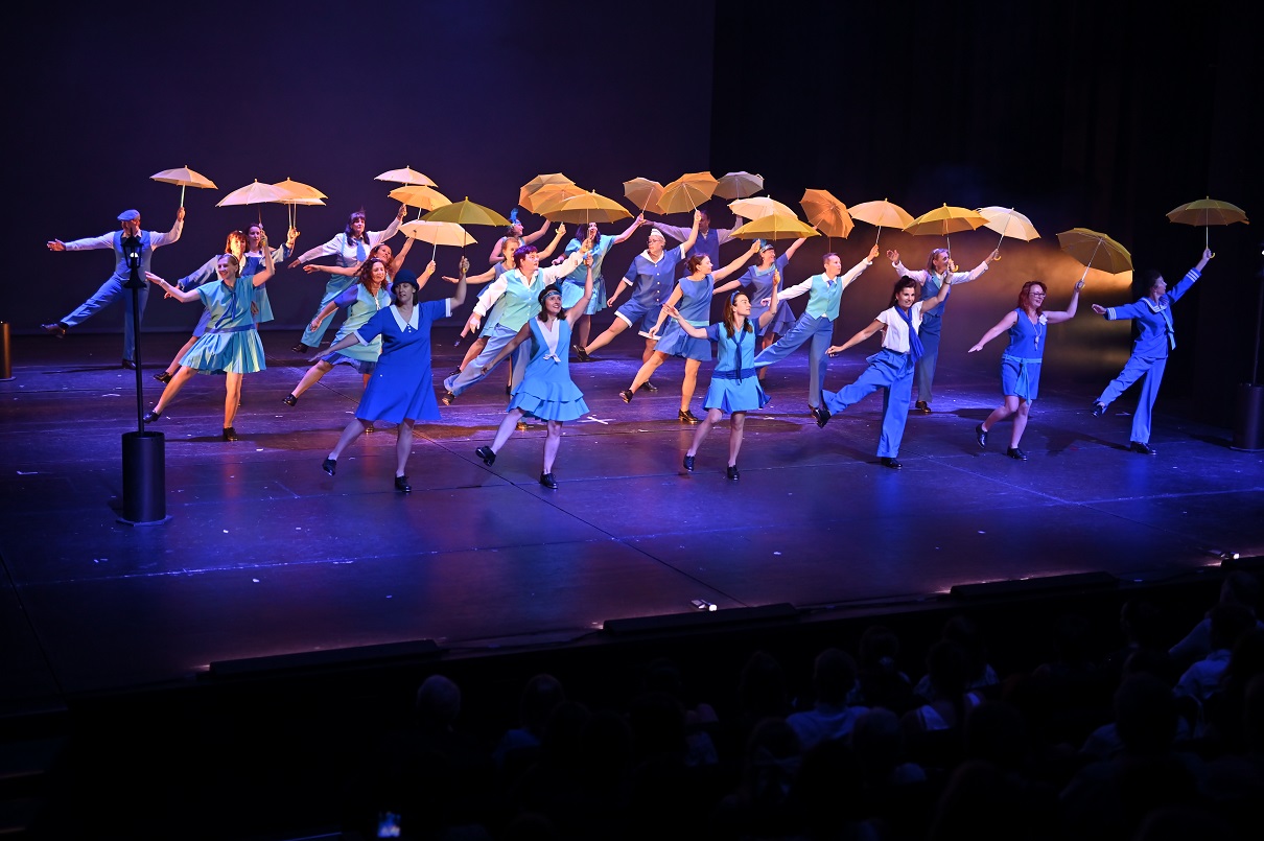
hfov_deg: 39.6
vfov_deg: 27.0
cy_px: 420
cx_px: 632
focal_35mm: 50
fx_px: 1754
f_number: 2
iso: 1250
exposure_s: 1/400
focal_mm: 50
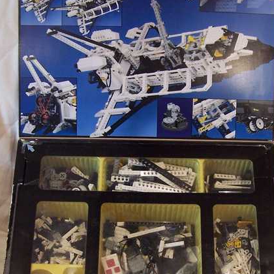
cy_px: 206
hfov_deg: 26.8
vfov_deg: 26.5
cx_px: 172
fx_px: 573
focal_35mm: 64
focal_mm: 6.3
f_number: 2.8
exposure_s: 1/8
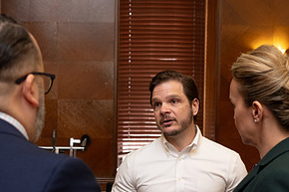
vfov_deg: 19.3
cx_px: 117
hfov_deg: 28.8
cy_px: 139
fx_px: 562
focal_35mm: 70
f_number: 3.5
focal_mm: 35
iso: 800
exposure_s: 1/80
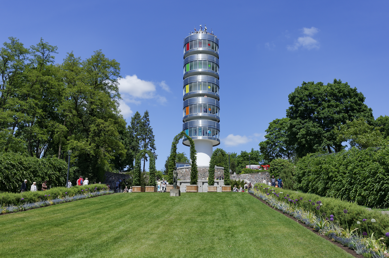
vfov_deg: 37.7
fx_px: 378
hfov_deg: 54.5
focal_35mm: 35
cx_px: 194
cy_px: 129
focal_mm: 35
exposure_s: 1/200
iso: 200
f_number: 6.7
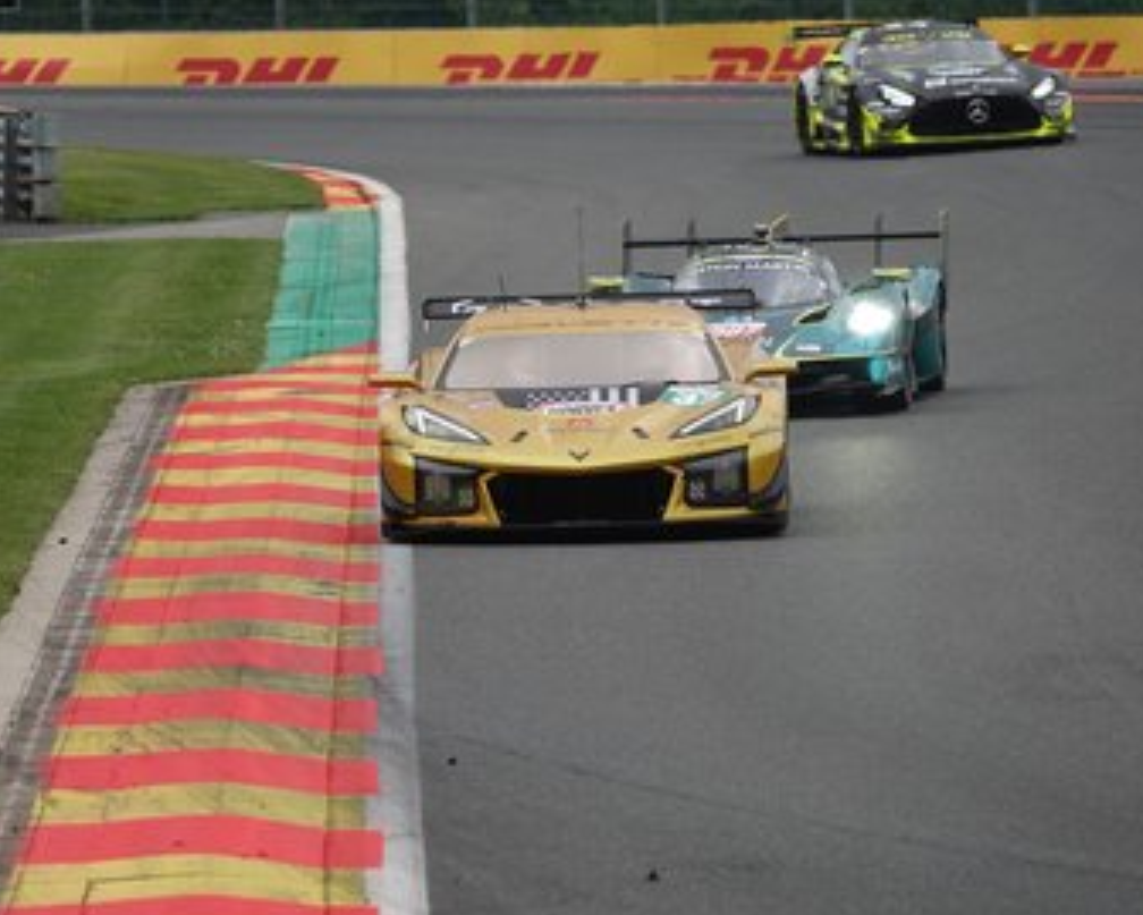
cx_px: 708
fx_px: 18510
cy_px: 476
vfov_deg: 2.8
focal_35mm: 547
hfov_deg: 3.5
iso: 125
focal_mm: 159.66
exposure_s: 1/800
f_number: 4
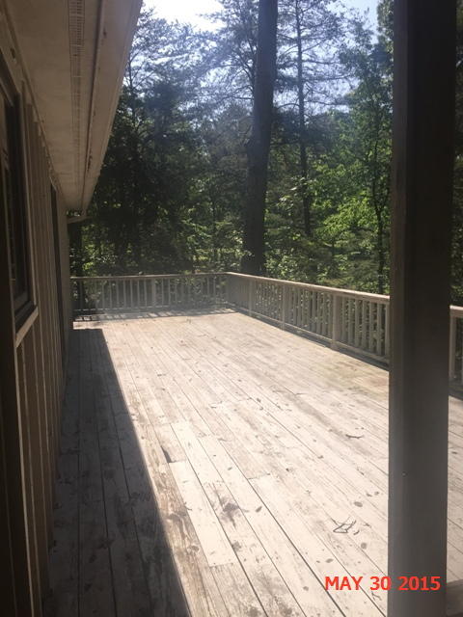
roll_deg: +1.6
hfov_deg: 48.2
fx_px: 517
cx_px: 232
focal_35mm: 29
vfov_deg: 61.7
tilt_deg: -5.9
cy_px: 308
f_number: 2.2
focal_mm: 4.15
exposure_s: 1/2083
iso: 50
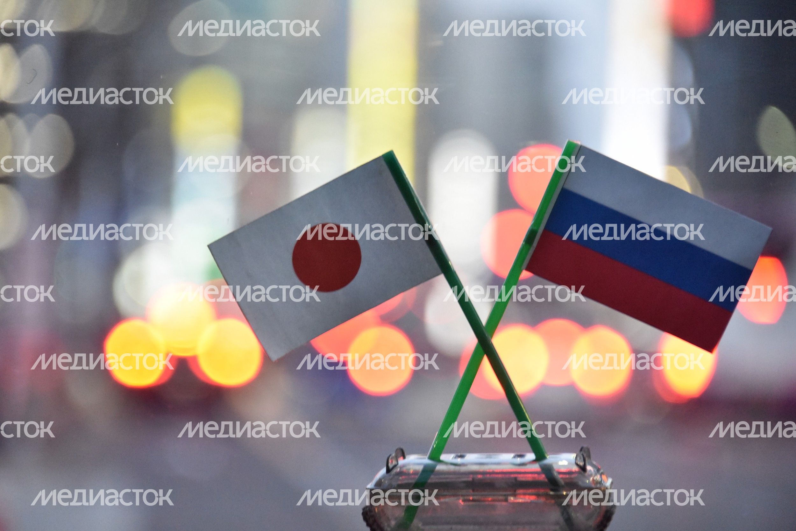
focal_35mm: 300
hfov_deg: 6.9
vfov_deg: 4.6
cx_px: 398
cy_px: 266
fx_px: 6634
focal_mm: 300
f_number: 5.6
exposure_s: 1/80
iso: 6400
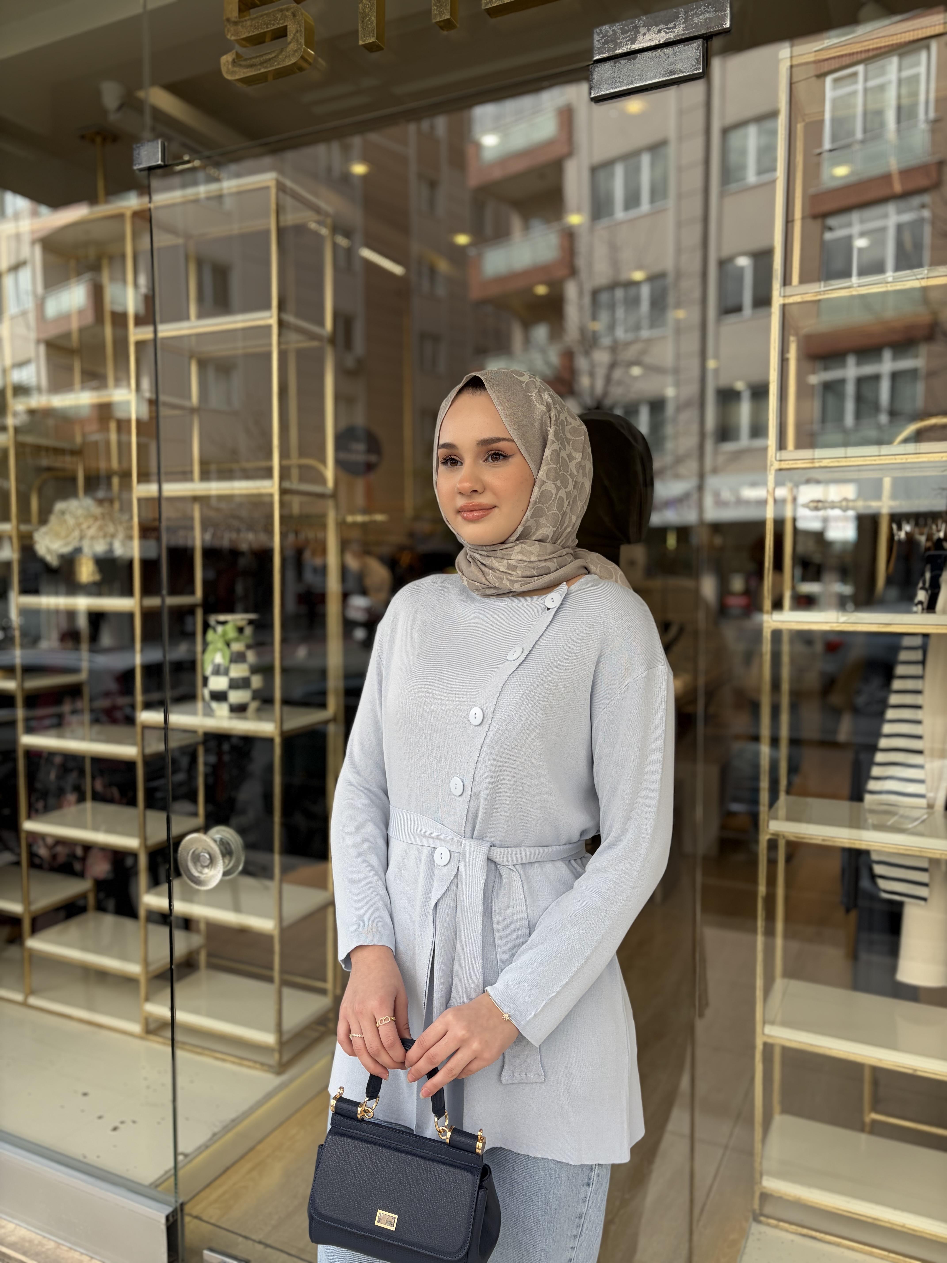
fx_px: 948
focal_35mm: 26
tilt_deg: -3.9
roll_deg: +0.5
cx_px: 474
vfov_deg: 67.3
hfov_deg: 53.1
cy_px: 632
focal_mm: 5.96
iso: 50
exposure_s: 1/453
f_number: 1.6
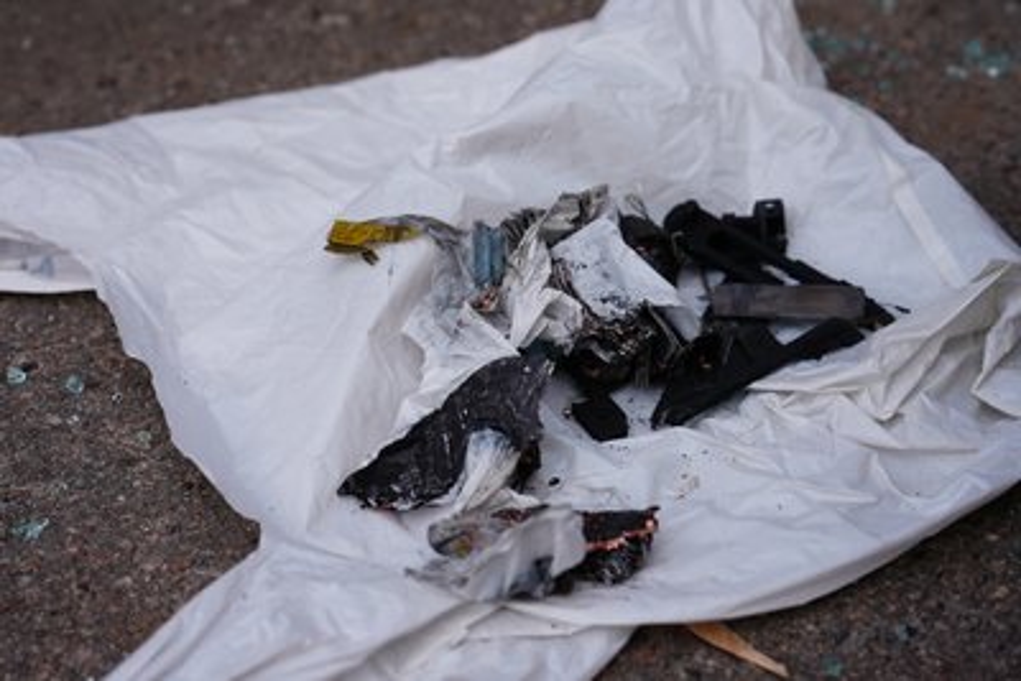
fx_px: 1986
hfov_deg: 28.8
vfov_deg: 19.5
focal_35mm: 70
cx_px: 510
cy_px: 340
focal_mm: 70
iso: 80
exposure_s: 1/200
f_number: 5
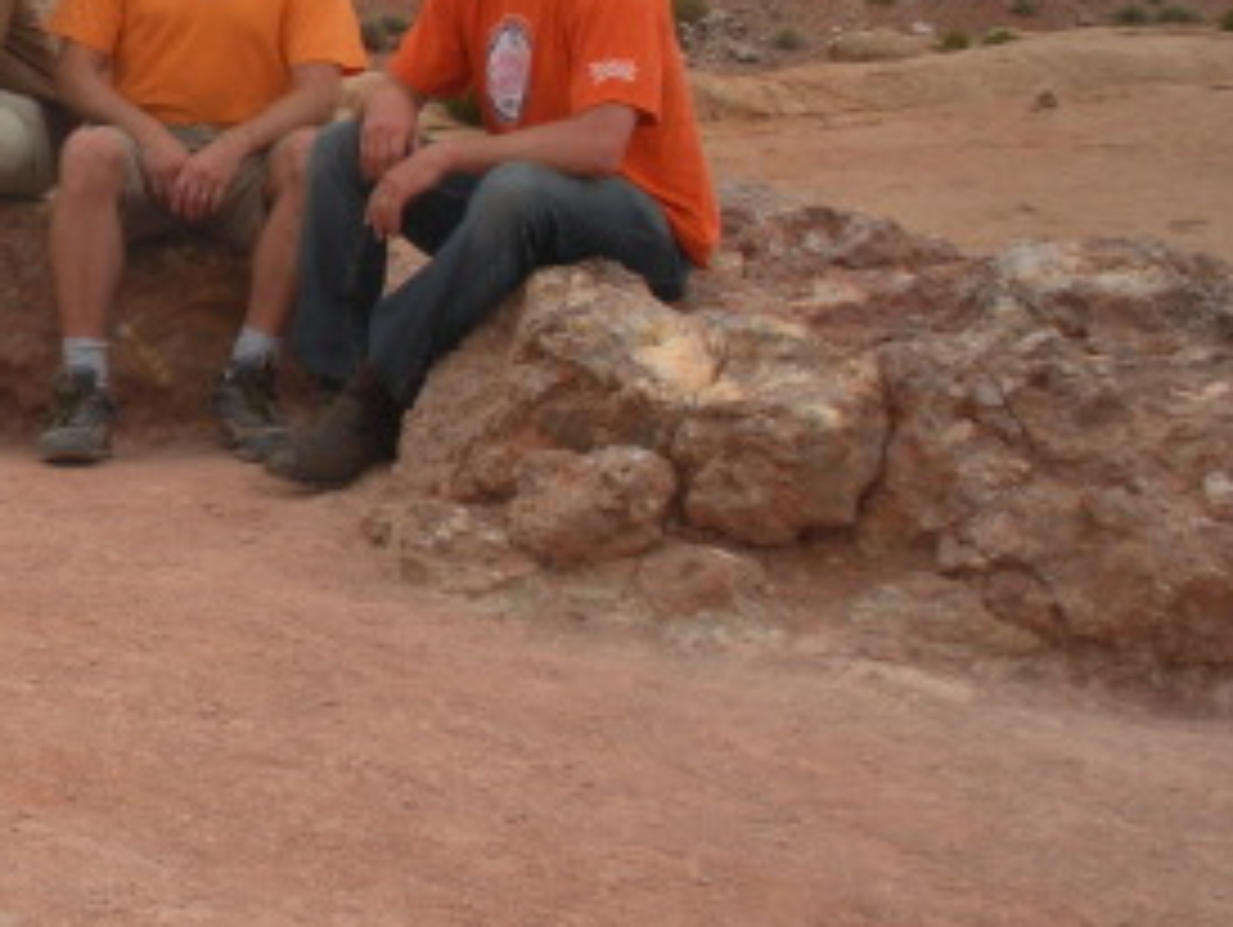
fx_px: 2995
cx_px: -90
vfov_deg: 17.4
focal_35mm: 84
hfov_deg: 22.1
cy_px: 122
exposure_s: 1/484
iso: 88
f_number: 5.6
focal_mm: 6.3
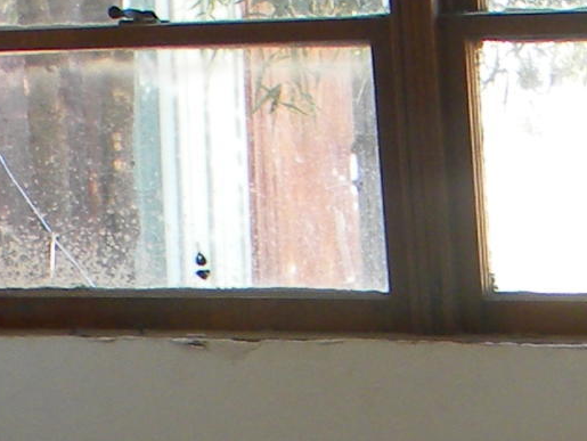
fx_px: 2766
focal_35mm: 163
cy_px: 658
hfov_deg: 11.9
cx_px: 694
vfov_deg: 8.9
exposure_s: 1/55
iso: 90
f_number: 3.5
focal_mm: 5
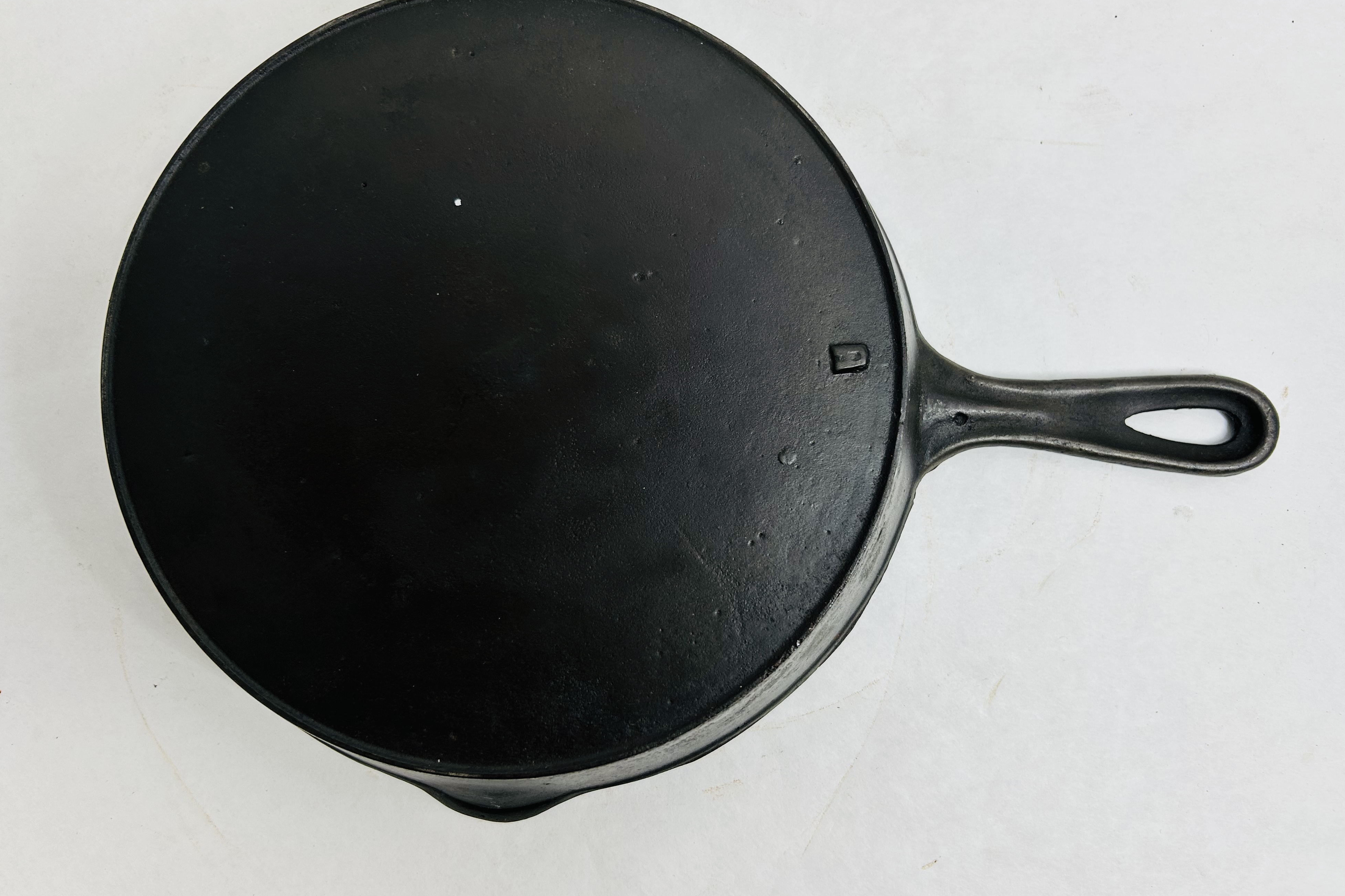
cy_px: 418
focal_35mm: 28
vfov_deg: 46.4
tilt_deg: -84.3
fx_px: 1046
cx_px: 679
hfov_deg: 65.5
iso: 40
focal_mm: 5.7
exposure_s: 1/230
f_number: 1.5
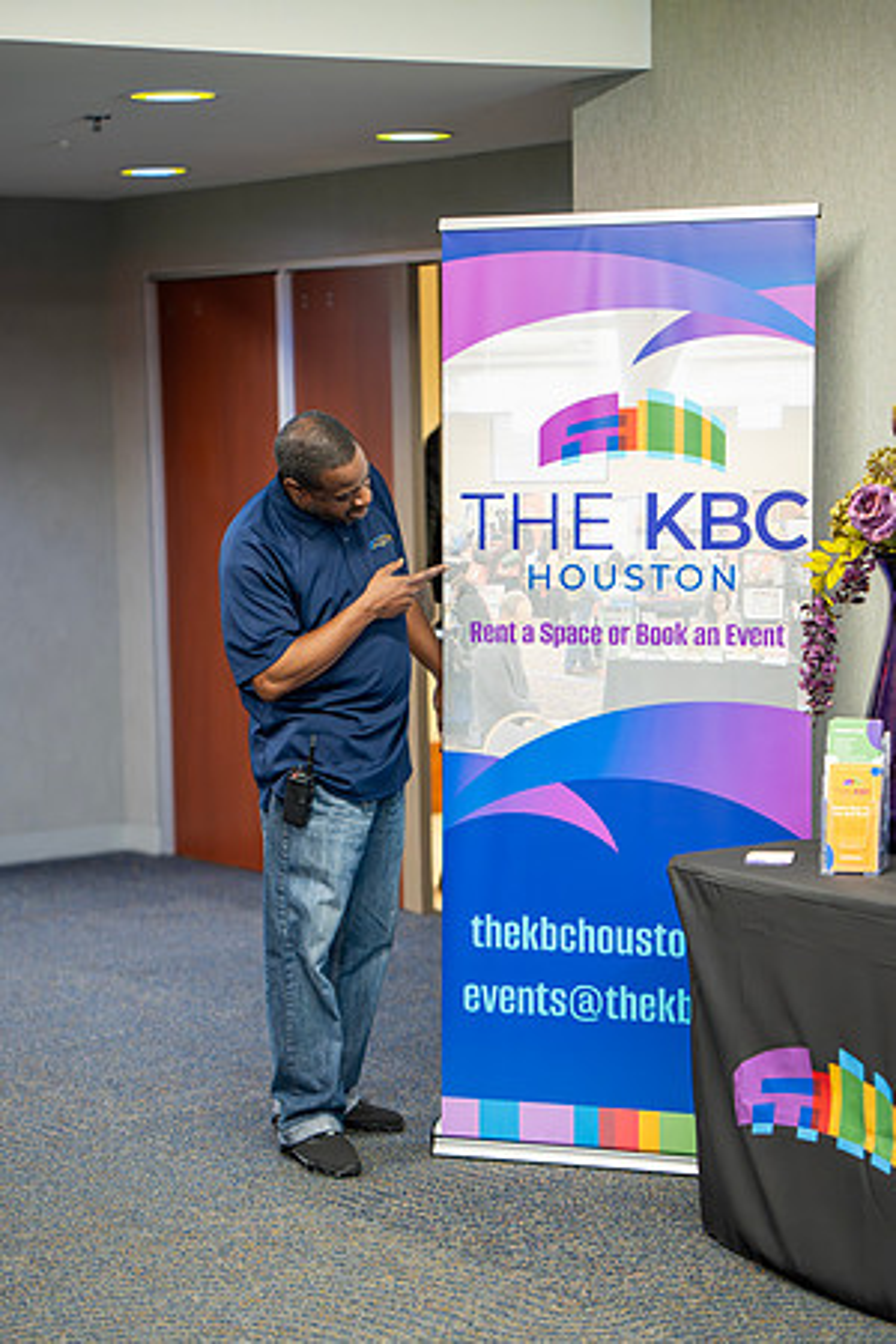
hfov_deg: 16.1
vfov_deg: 23.9
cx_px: 448
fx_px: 3173
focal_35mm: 85
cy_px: 672
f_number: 2.2
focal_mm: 85
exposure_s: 1/160
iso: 2000
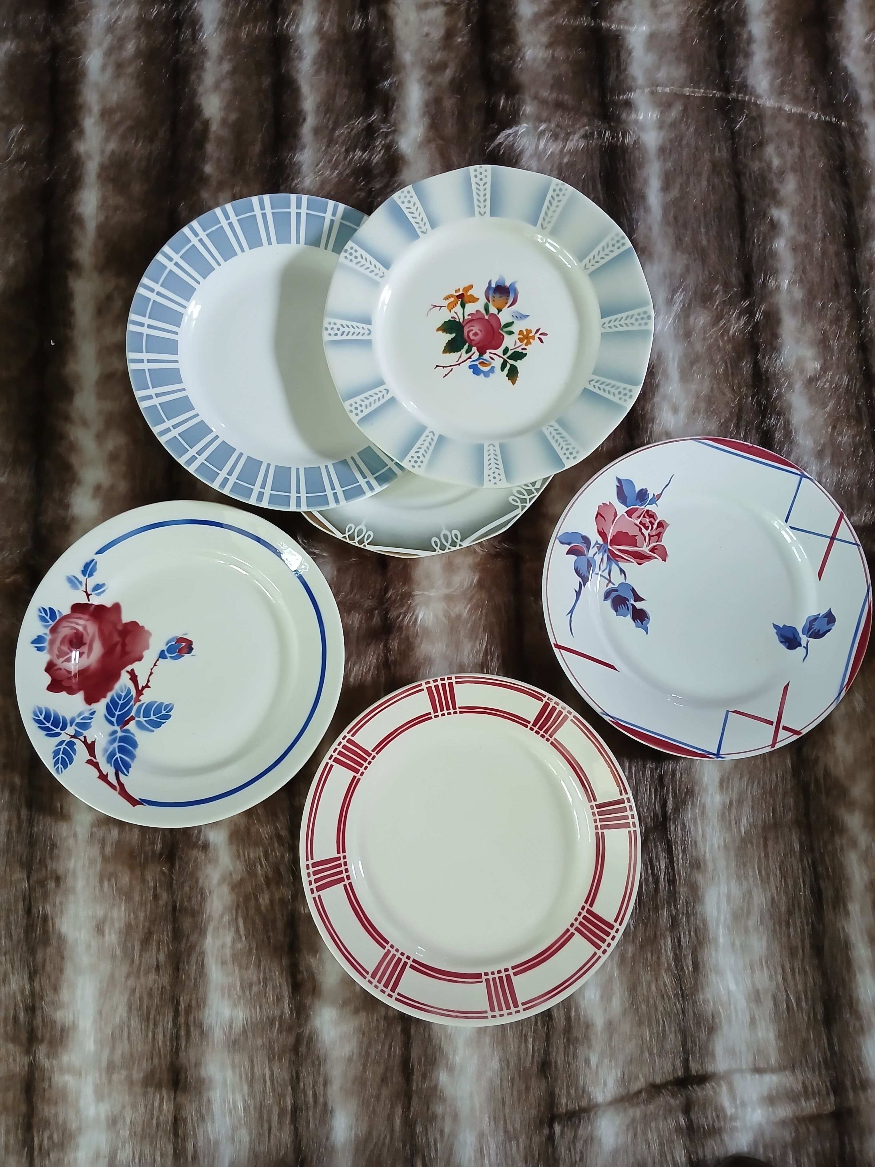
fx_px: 876
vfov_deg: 67.3
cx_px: 438
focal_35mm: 26
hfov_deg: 53.1
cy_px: 584
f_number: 1.8
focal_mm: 3.98
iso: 250
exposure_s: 1/50.3
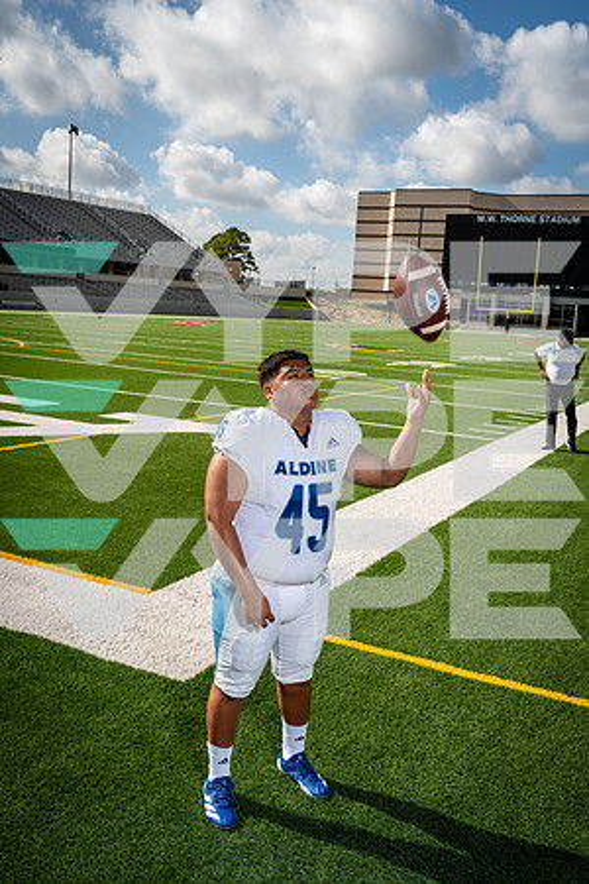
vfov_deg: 54.4
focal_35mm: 35
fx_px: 859
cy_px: 442
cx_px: 294
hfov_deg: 37.9
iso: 125
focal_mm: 35
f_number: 8
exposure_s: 1/250
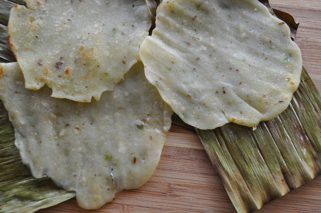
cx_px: 160
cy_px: 106
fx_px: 374
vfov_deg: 31.8
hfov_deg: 46.5
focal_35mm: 42
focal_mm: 28
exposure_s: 1/60
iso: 400
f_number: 5.6
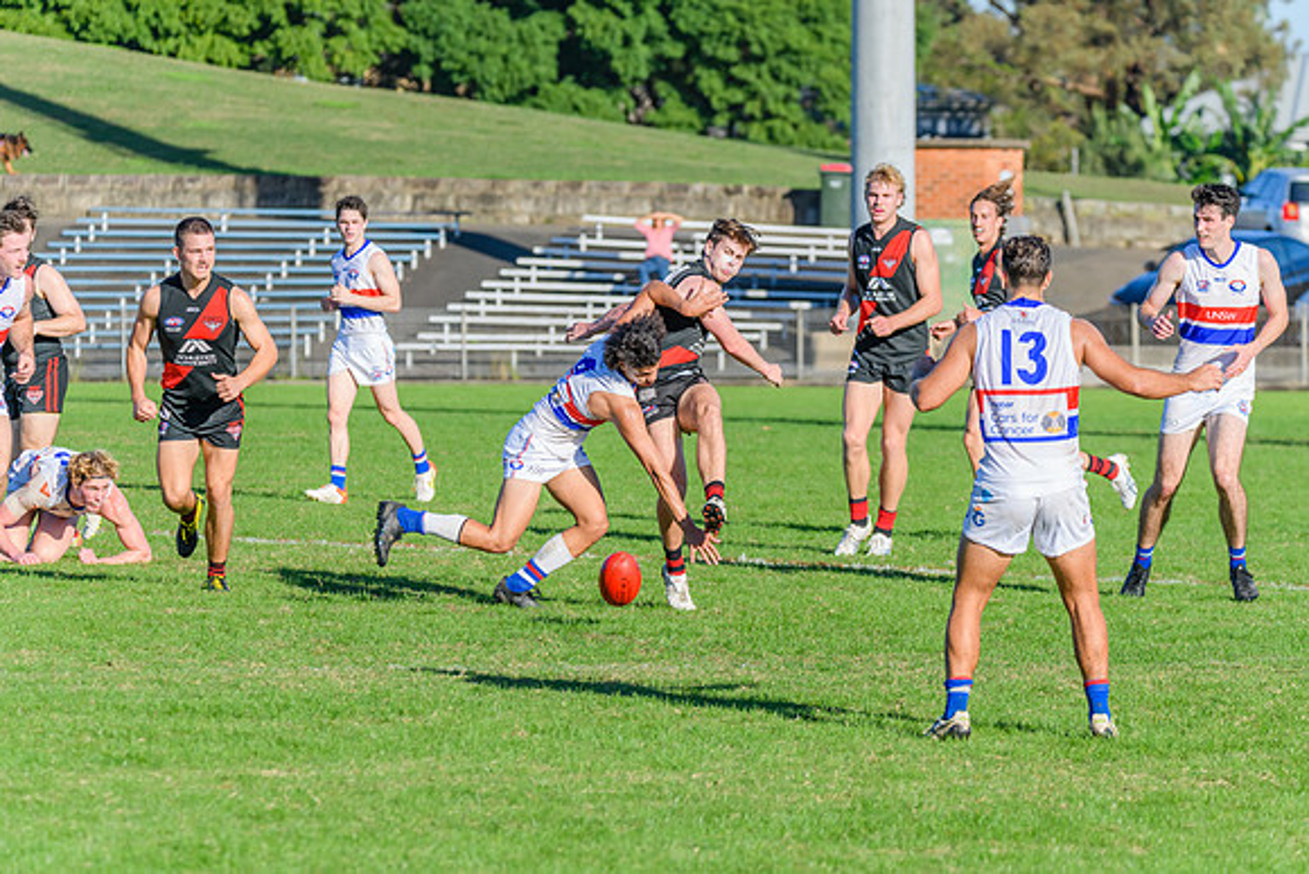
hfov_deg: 8.2
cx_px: 688
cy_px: 459
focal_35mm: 252
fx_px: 9169
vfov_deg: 5.5
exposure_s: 1/2000
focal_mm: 240
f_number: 8
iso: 800
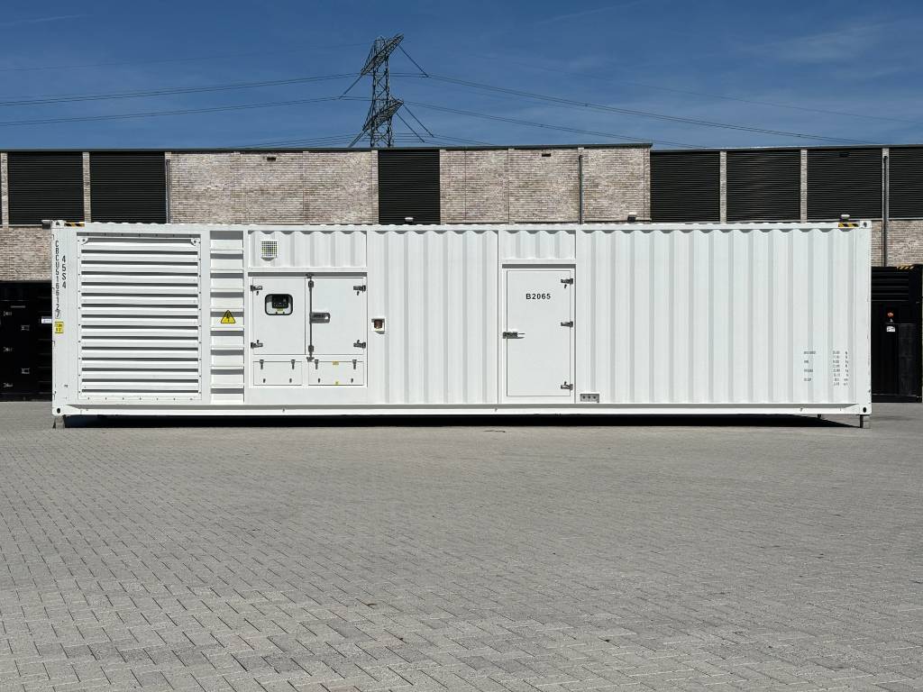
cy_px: 346
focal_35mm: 48
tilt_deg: -1.0
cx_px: 462
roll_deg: +0.2
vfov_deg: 30.3
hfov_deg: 39.7
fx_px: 1280
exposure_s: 1/20408
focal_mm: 6.76
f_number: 1.78
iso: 50
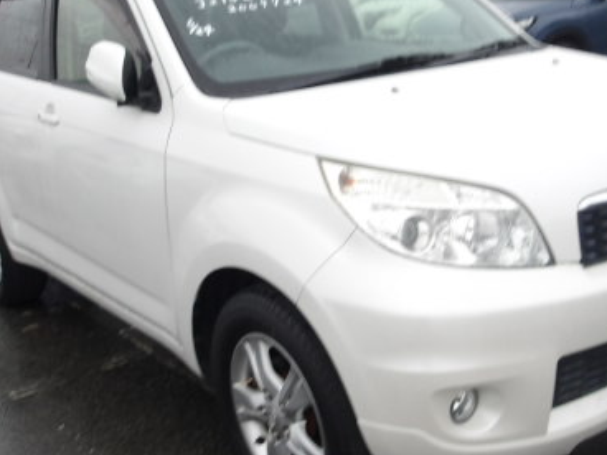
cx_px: 341
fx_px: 824
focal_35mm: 47
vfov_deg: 30.9
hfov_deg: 40.4
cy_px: 219
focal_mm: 4.9
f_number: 10.4
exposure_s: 1/60
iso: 187
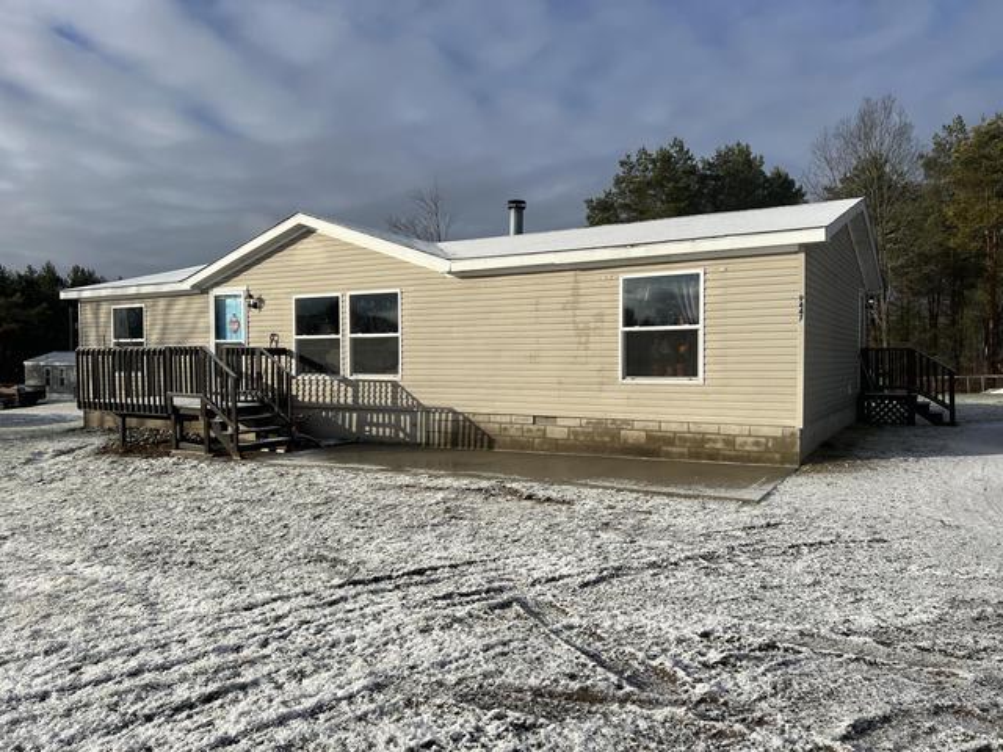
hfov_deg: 67.3
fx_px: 753
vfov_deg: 53.1
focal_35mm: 26
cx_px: 502
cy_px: 376
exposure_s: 1/7463
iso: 50
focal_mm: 5.7
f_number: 1.5
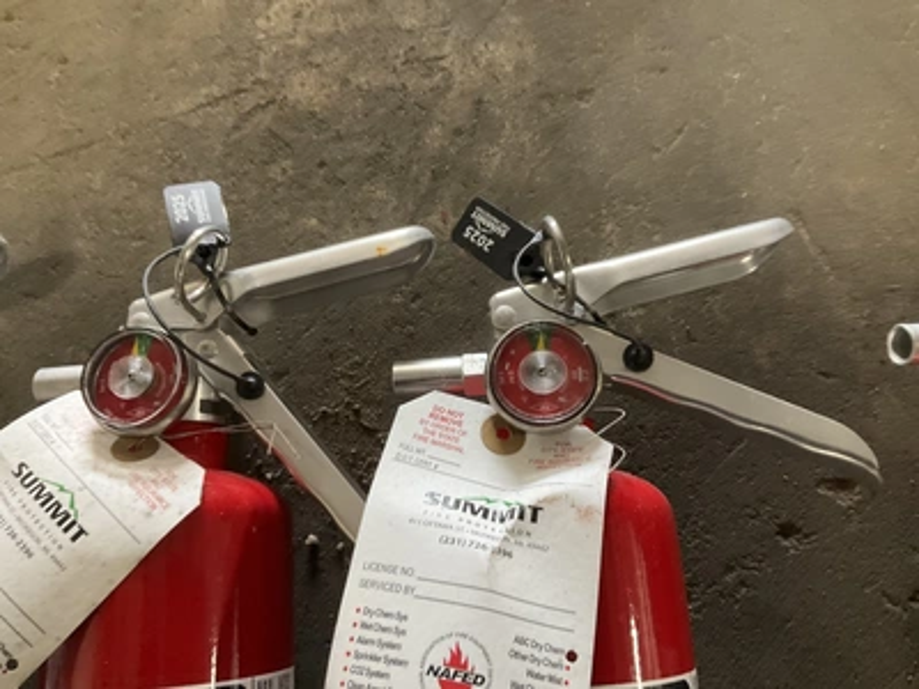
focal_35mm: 29
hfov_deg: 61.7
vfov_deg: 48.2
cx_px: 460
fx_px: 770
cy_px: 344
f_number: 1.8
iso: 160
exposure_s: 1/60
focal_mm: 3
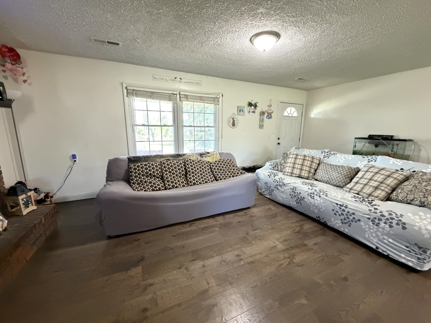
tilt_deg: -11.1
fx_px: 174
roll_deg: -0.5
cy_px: 162
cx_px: 216
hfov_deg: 102.1
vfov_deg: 85.7
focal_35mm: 14
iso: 1250
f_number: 2.2
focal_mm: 2.22
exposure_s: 1/30
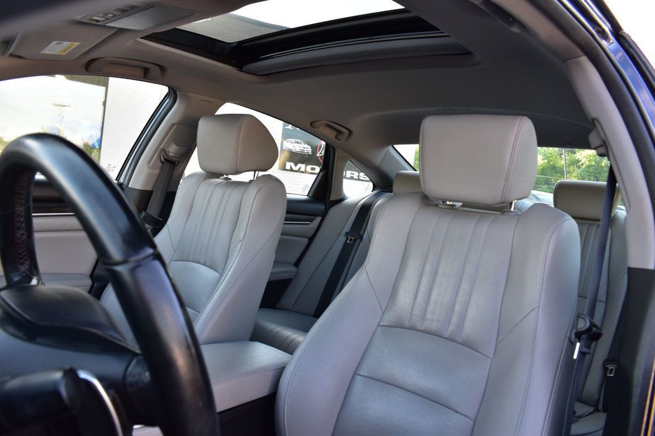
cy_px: 218
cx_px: 328
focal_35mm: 27
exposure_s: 1/60
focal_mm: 18
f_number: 8
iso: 400
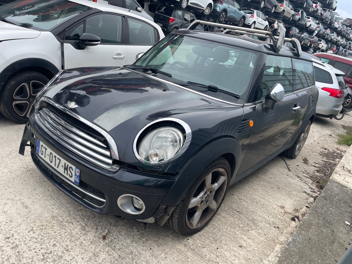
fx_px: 264
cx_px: 176
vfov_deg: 53.1
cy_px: 132
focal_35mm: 26
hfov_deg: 67.3
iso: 32
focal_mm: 4.2
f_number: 1.6
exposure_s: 1/764
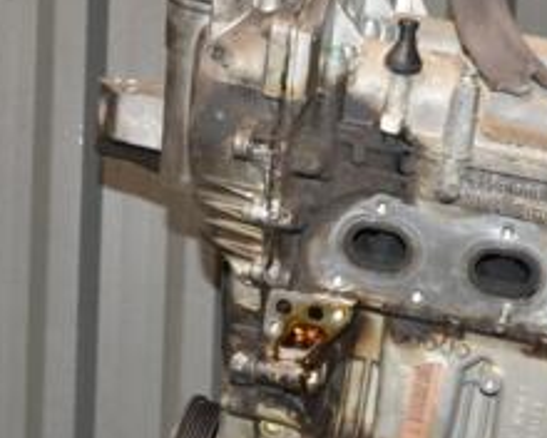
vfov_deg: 16.6
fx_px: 1489
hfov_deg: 20.6
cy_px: 363
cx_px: 410
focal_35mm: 92
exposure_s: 1/60
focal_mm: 24
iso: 800
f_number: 5
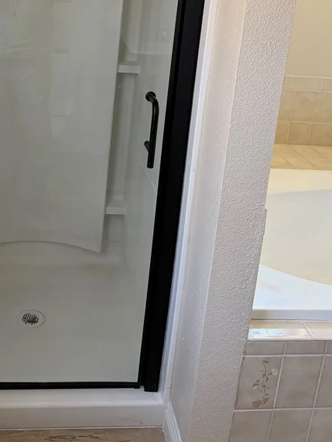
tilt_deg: -12.0
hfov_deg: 33.0
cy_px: 58
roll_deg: -4.7
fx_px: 550
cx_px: 85
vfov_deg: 41.0
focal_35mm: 43
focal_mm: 6.76
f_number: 1.78
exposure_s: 1/60
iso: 160
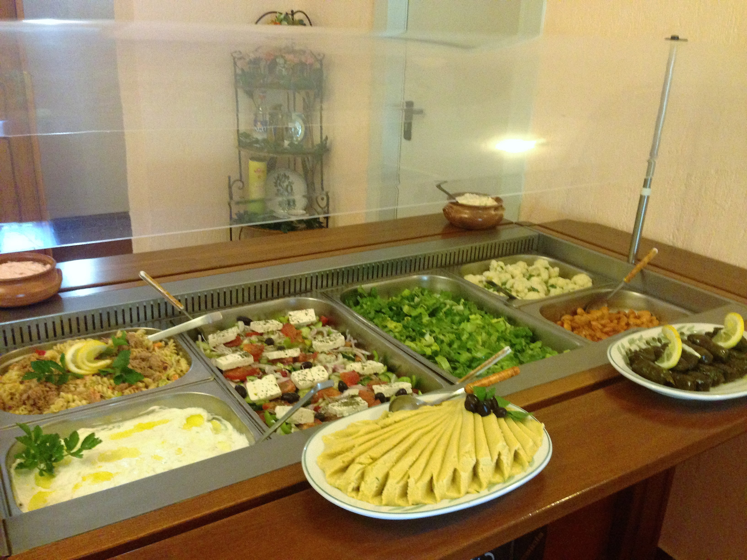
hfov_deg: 55.4
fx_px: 712
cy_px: 280
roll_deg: -2.6
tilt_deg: -21.6
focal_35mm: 33
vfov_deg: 42.9
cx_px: 374
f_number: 2.4
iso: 400
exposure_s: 1/15
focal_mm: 4.12
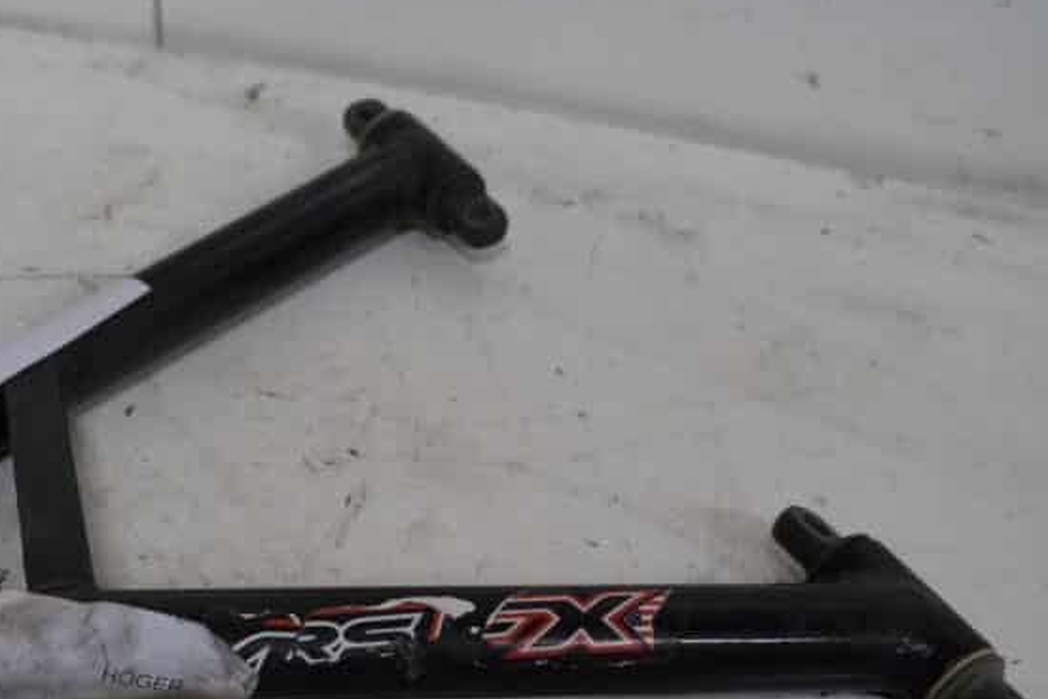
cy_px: 564
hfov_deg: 37.6
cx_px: 154
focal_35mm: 50
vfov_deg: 26.5
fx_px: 1456
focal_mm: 18
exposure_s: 1/60
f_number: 4
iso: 800
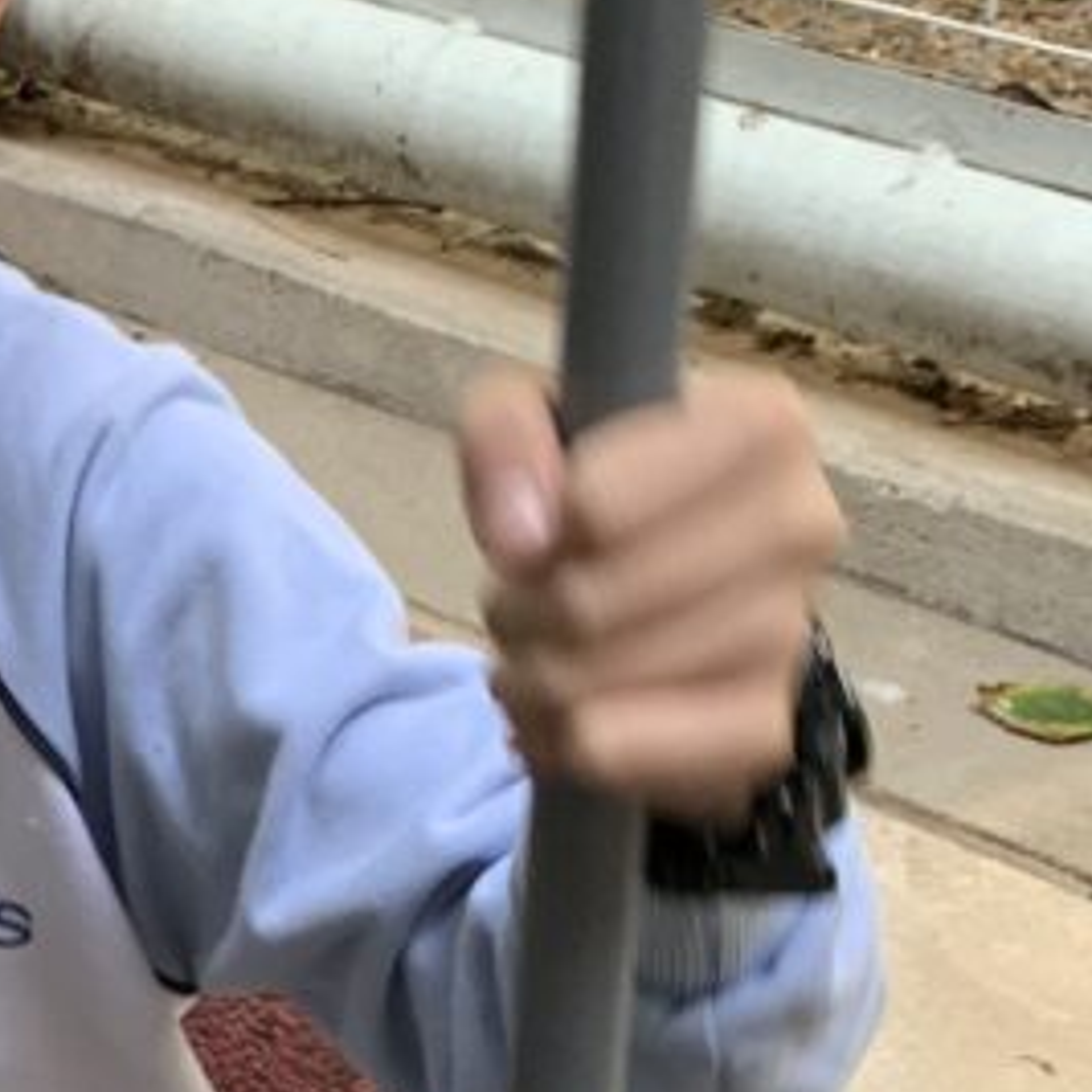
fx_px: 3141
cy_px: 1407
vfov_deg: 18.4
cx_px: -82
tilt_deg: -34.0
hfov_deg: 19.0
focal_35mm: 88
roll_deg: -1.6
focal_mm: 4.25
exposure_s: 1/79
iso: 100
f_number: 1.8
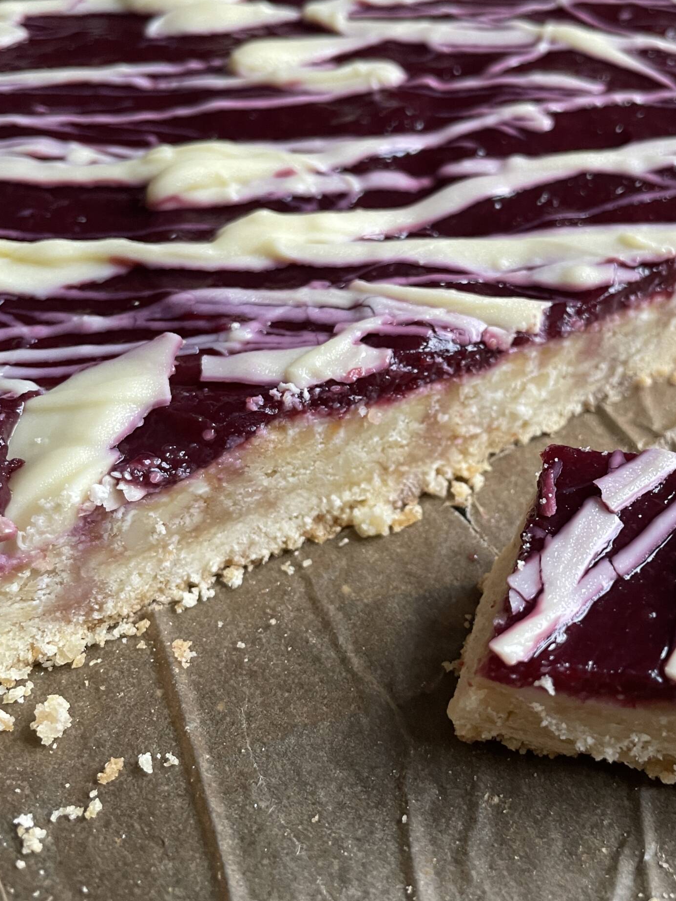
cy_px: 417
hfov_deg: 39.1
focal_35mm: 36
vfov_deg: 51.3
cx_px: 464
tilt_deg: -44.2
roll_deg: +0.5
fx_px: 937
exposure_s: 1/60
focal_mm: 4.2
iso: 320
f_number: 1.6
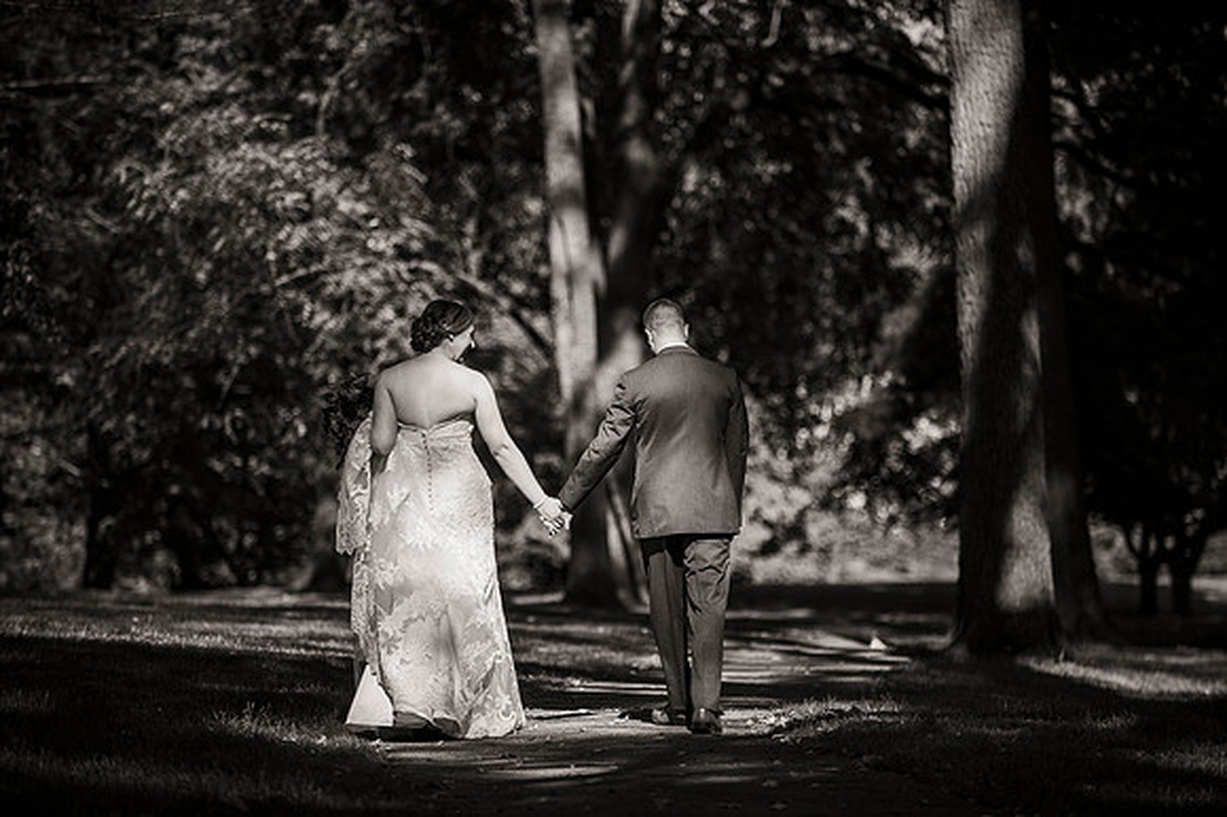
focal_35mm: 155
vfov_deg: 8.8
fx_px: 5280
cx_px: 614
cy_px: 408
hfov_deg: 13.3
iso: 400
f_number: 2.8
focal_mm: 155
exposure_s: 1/4000
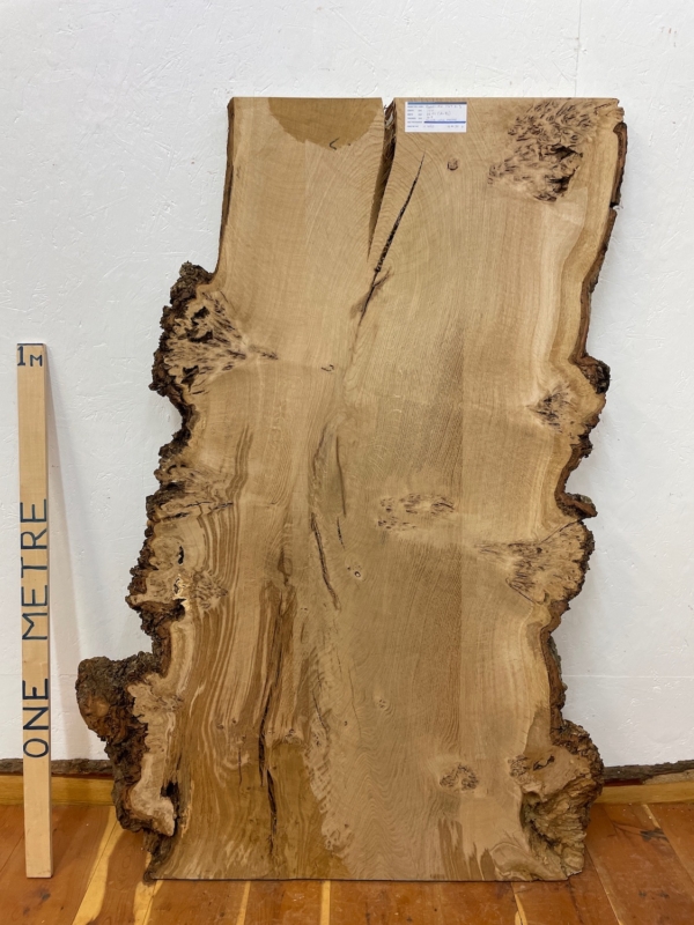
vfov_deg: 67.3
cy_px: 462
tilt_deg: -13.0
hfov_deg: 53.1
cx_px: 347
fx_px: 695
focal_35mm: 26
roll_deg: -0.9
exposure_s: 1/100
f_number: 1.6
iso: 100
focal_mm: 4.2
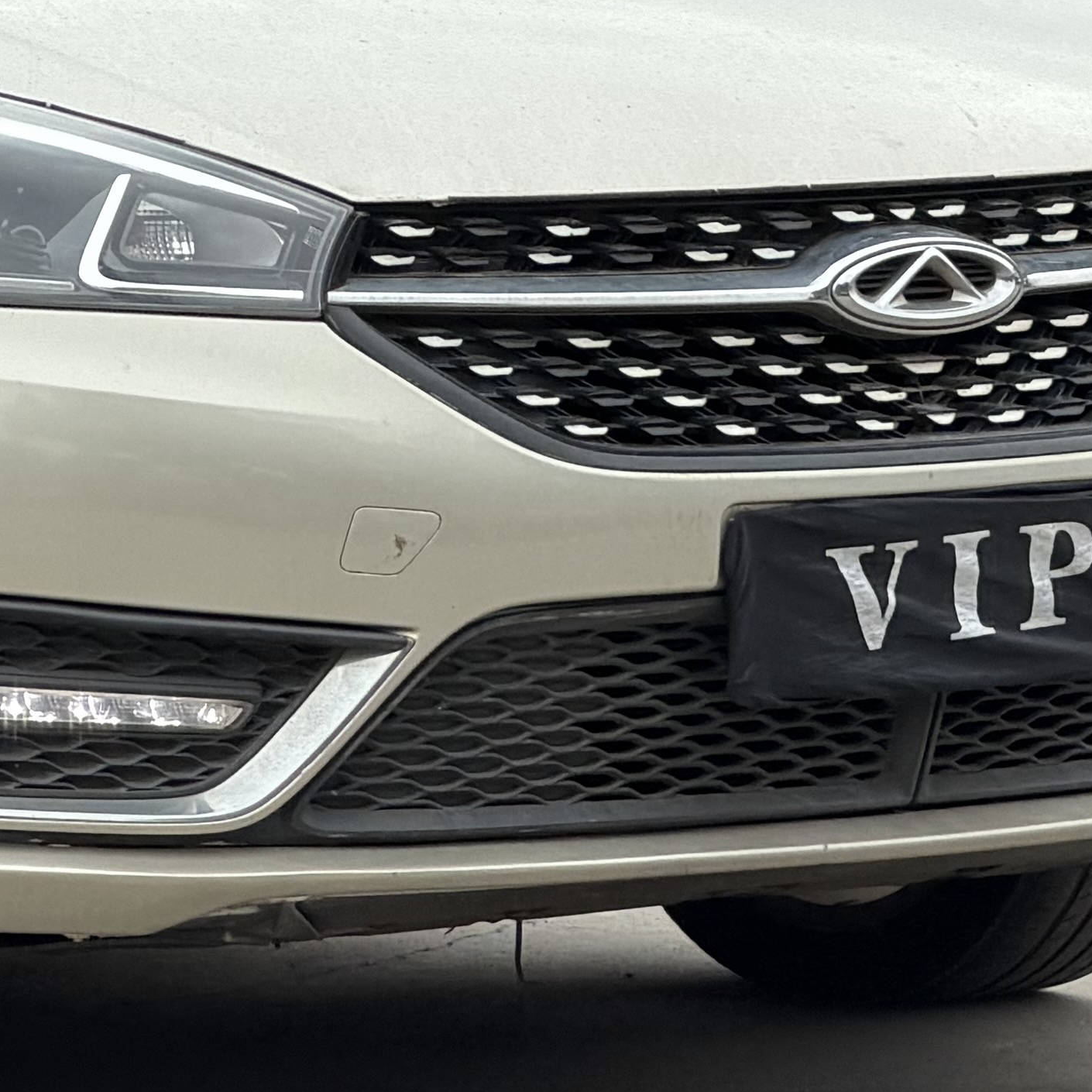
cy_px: -91
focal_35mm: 358
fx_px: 12777
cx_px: -528
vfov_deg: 4.9
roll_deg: +0.6
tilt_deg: -3.6
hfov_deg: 4.9
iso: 50
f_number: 2.8
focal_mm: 16.89
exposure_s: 1/607
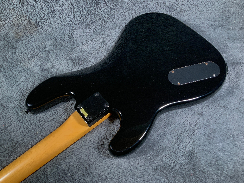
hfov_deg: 61.7
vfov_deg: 48.2
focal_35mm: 29
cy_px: 92
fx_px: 204
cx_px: 122
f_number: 1.8
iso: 64
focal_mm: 3
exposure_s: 1/104
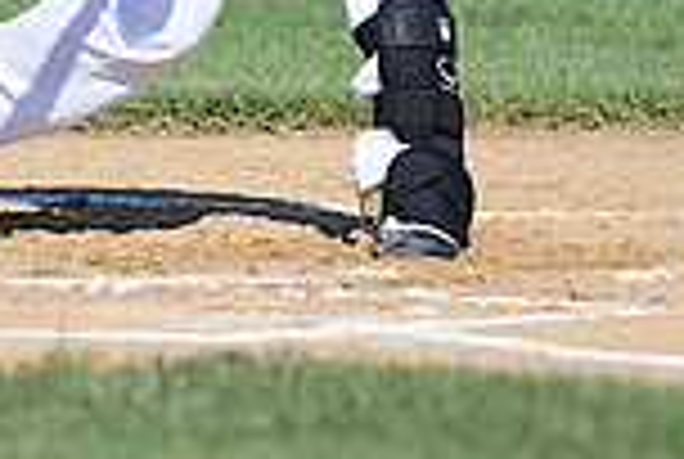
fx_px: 25281
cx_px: 187
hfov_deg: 1.6
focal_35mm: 1328
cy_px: -472
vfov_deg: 1.0
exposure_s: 1/2000
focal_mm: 300
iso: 200
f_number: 4
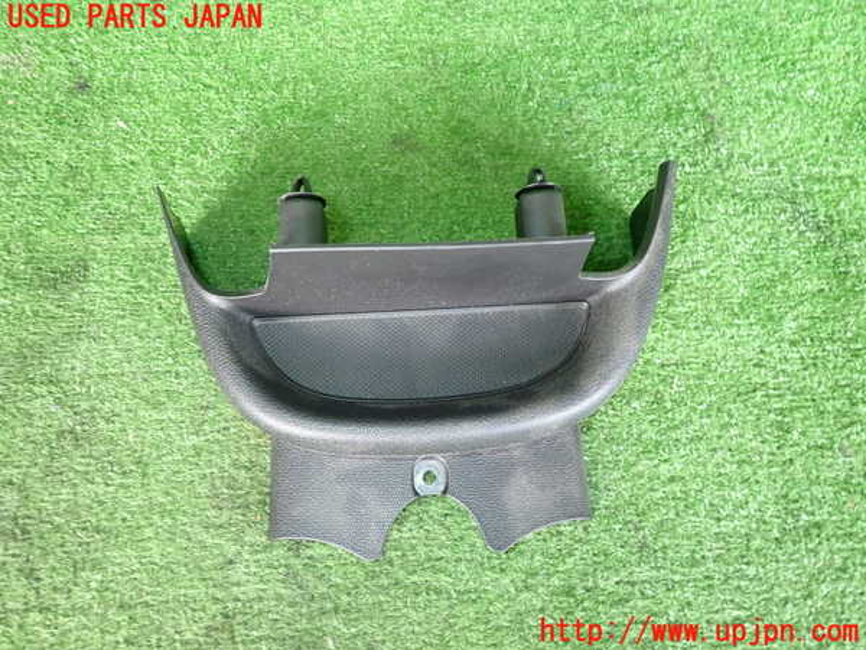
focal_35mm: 25
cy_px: 325
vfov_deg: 54.9
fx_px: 625
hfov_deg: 69.4
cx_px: 433
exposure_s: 1/50
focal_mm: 4.5
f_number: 2
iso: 200
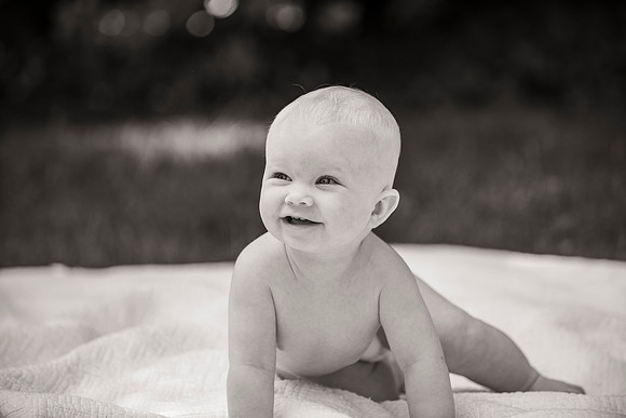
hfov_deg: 12.8
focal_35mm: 160
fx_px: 2783
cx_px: 313
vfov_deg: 8.6
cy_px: 209
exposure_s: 1/1250
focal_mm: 160
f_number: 3.5
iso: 400
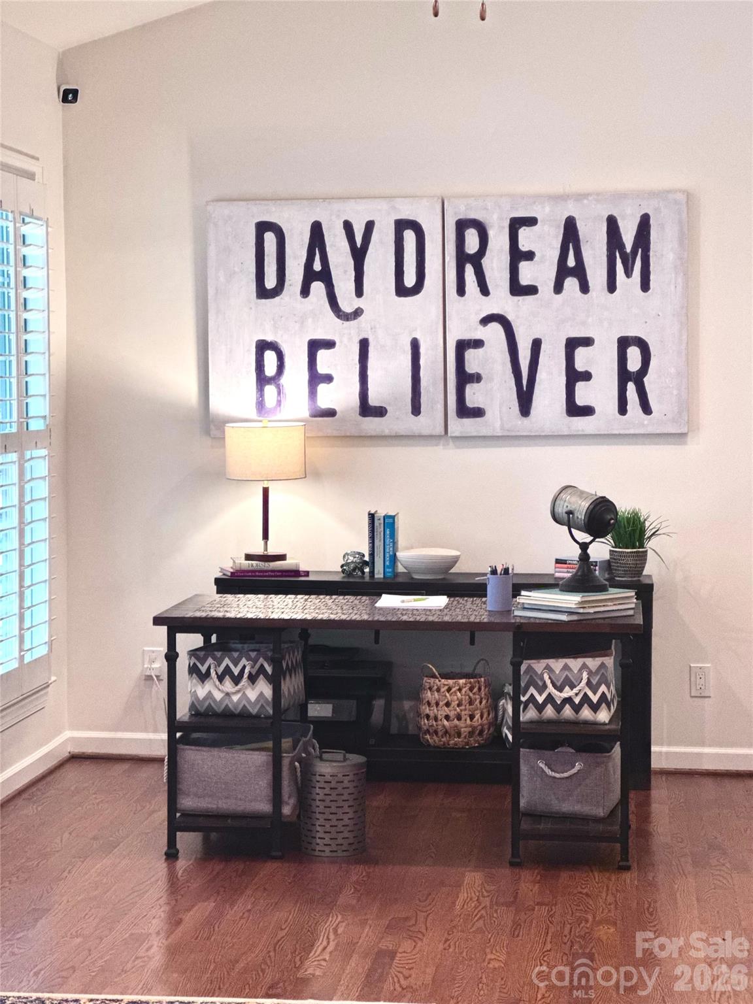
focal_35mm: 77
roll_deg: +0.2
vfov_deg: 25.3
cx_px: 376
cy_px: 502
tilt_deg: -3.5
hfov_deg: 19.1
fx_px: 2233
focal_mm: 9
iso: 320
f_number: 2.8
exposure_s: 1/60
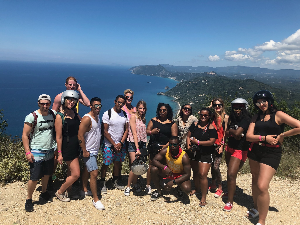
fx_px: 243
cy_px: 112
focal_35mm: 28
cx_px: 150
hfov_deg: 63.4
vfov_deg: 49.7
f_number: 1.8
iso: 20
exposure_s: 1/2208
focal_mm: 3.99
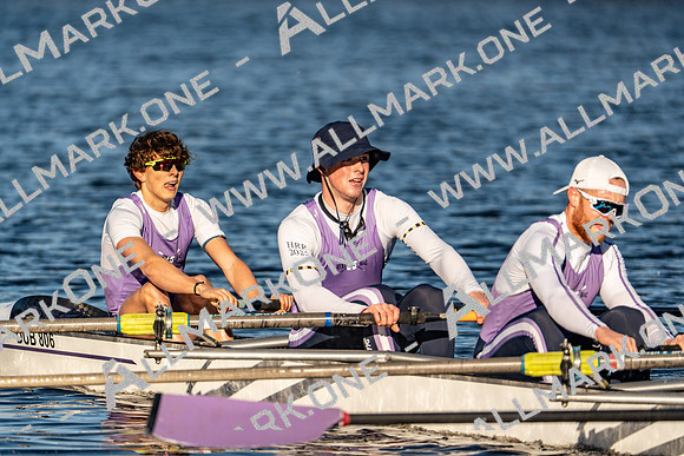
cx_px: 342
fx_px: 8172
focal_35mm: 430
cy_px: 228
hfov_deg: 4.8
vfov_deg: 3.2
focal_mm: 430
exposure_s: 1/2000
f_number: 6.3
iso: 250
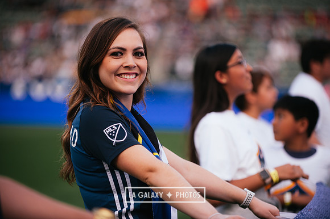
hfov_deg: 12.1
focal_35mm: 170
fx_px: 1557
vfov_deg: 8.1
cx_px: 165
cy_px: 110
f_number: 2.8
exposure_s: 1/640
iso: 250
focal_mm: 170
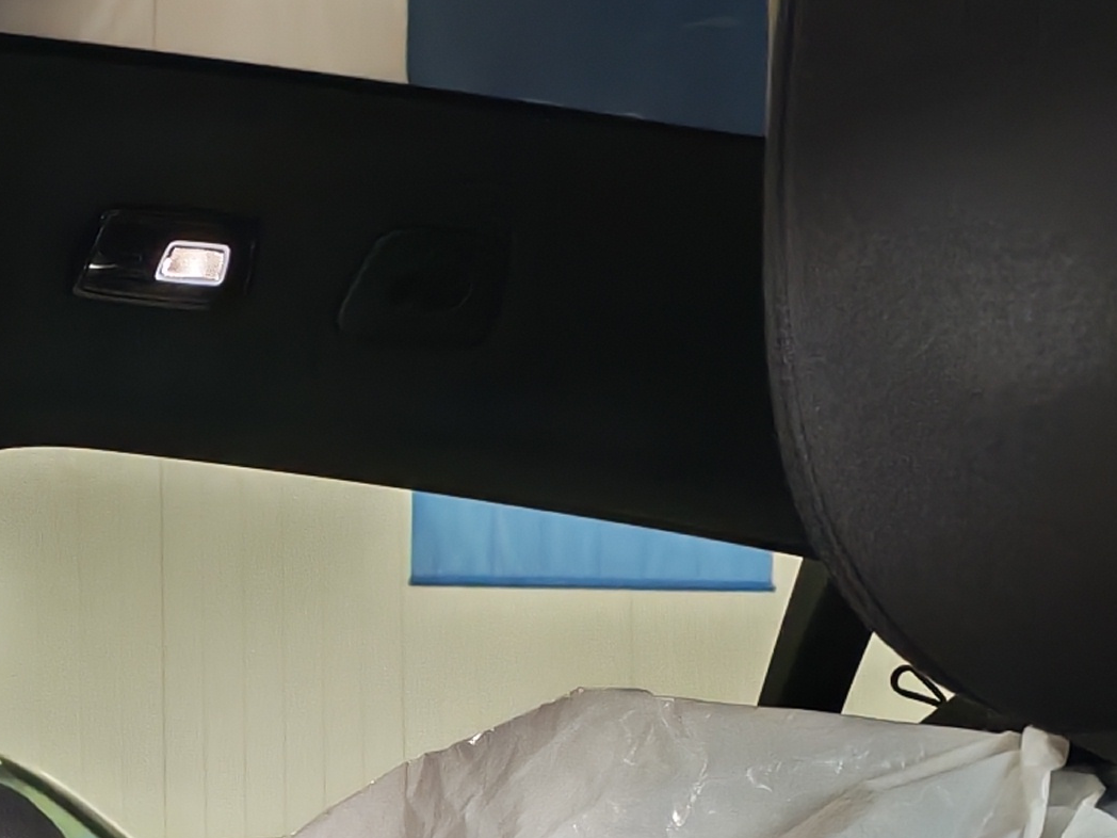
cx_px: -64
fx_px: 4163
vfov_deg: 11.3
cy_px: 930
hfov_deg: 15.0
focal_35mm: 129
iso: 800
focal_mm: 6.12
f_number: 1.9
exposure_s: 1/100
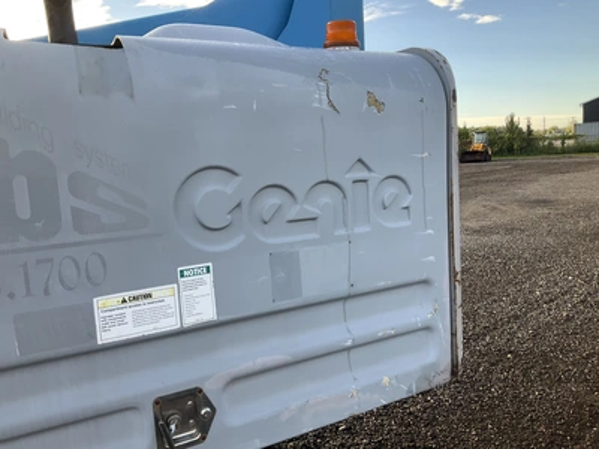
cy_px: 224
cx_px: 300
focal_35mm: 29
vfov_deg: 48.2
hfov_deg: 61.7
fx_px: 502
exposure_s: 1/274
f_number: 1.8
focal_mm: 3
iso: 25
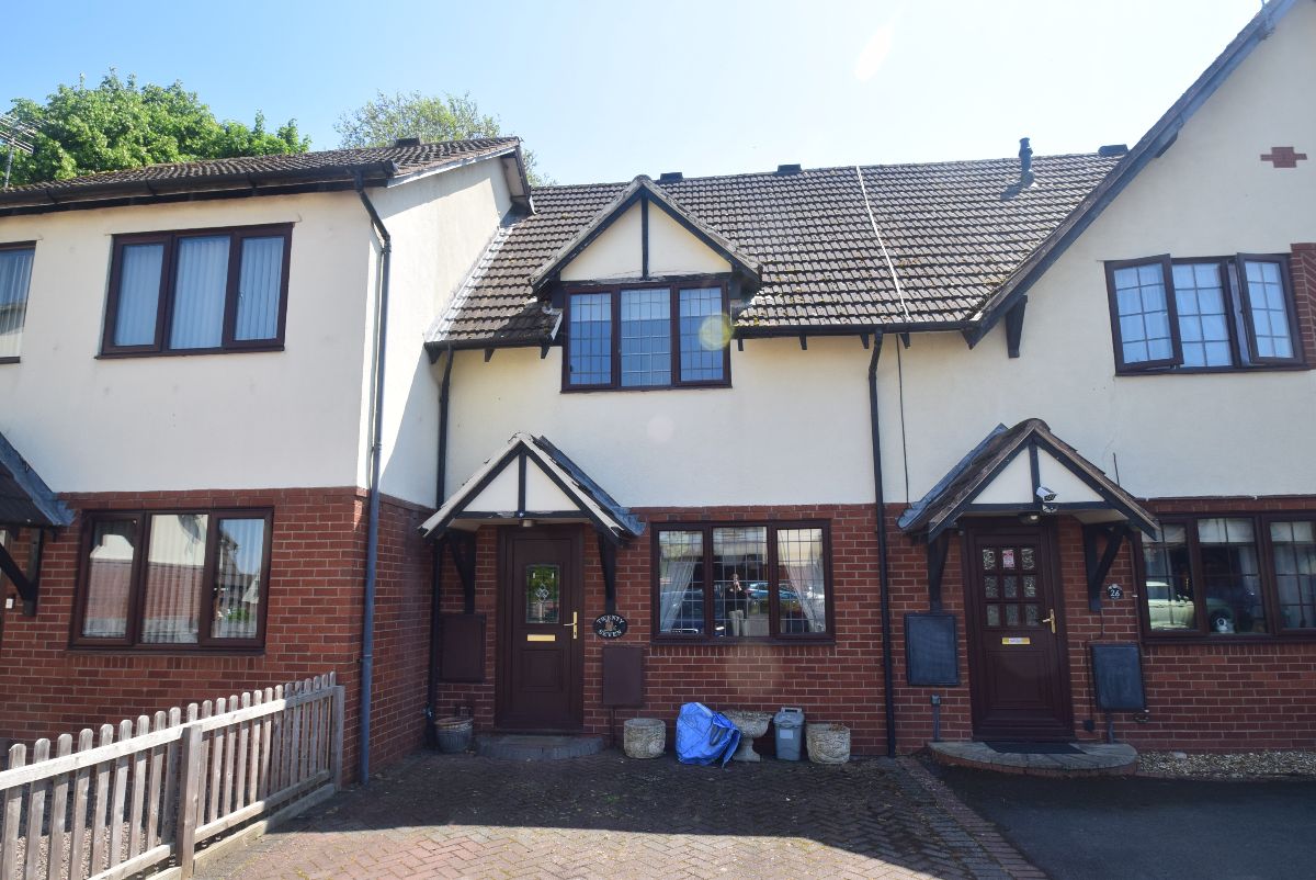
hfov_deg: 85.4
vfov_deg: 63.3
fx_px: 713
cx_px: 658
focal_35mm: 20
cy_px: 440
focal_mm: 13
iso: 400
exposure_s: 1/250
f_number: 10
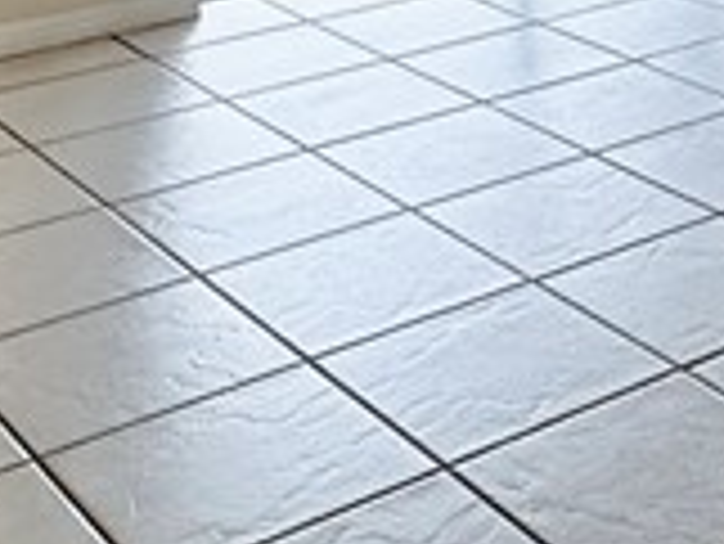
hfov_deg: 20.8
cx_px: 827
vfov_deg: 14.1
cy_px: -526
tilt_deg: -1.7
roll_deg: -0.2
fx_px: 1863
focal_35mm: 89
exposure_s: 1/163
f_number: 2.2
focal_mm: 2.22
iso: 40
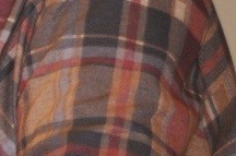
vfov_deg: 1.2
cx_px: -266
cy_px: -37
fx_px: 7601
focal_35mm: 1162
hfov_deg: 1.8
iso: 800
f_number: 5.6
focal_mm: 130
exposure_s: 1/60
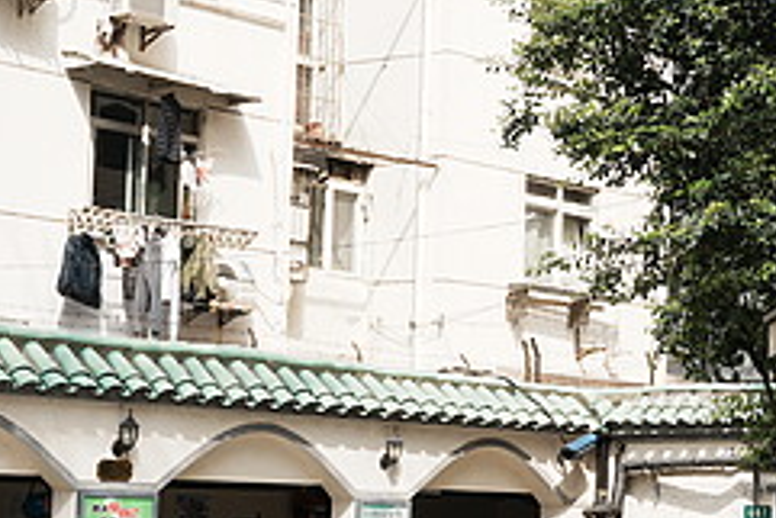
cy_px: 386
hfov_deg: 20.0
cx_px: 834
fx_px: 2106
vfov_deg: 14.0
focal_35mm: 98
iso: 125
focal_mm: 30.2
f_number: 2.8
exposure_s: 1/1000
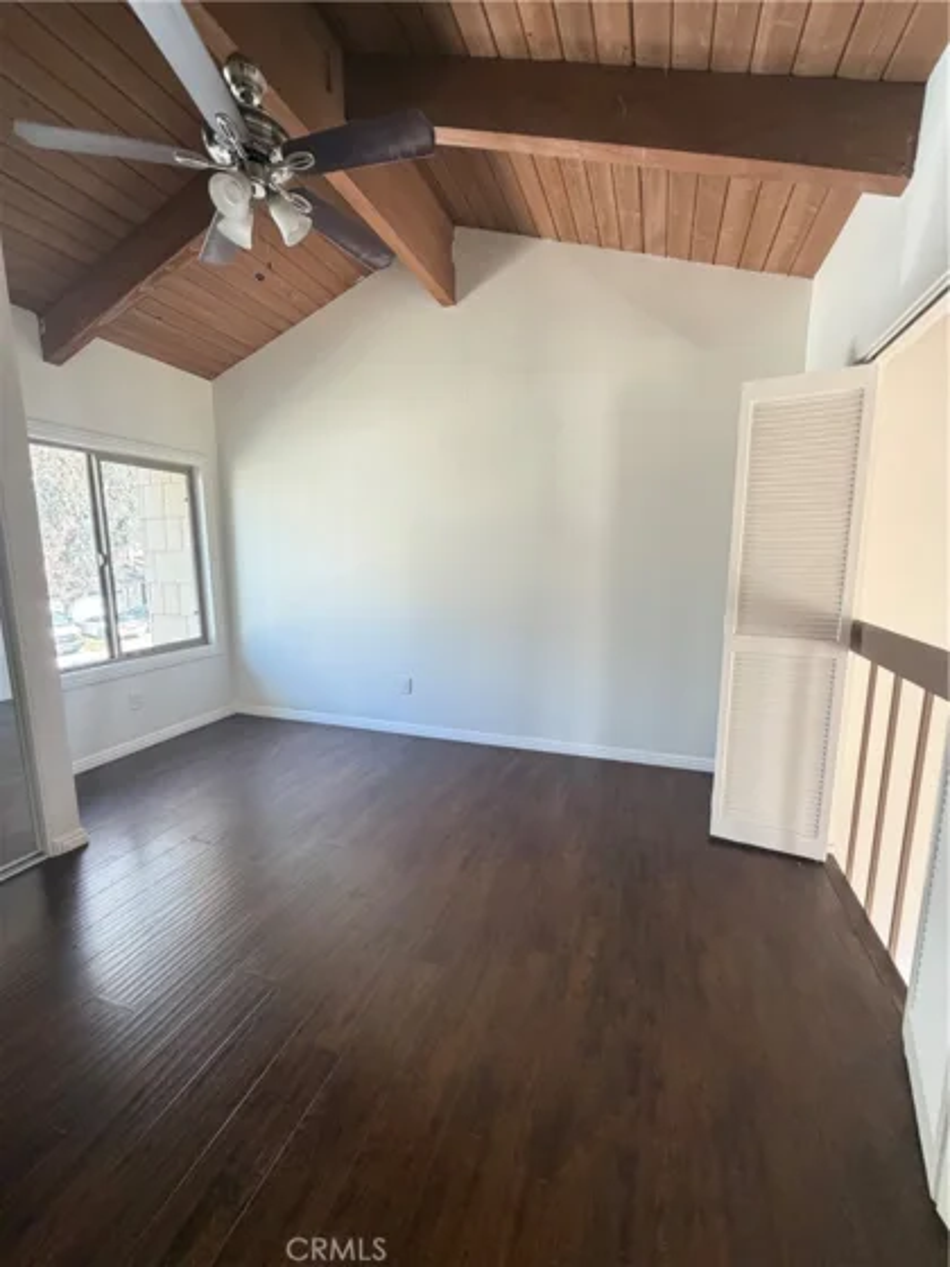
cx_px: 475
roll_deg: +0.1
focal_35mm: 14
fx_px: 512
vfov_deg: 102.1
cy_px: 634
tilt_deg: -9.1
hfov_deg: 85.7
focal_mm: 2.22
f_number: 2.2
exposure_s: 1/65
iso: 320
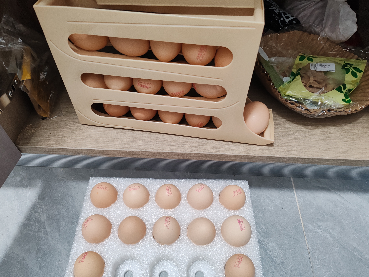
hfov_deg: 65.3
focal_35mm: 27
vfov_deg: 51.4
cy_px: 138
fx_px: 288
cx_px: 184
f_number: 1.9
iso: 1600
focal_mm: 6.12
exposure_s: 1/50
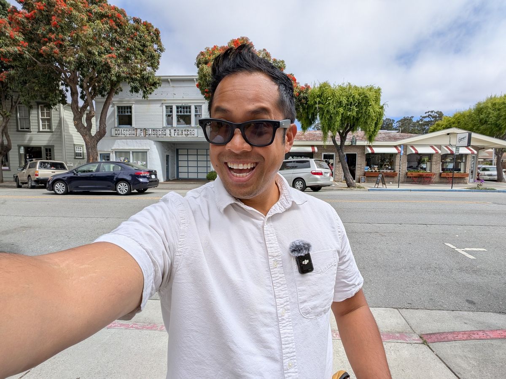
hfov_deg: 87.8
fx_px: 263
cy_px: 190
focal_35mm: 18
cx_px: 253
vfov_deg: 71.6
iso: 55
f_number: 2.2
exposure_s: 1/1721
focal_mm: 2.71
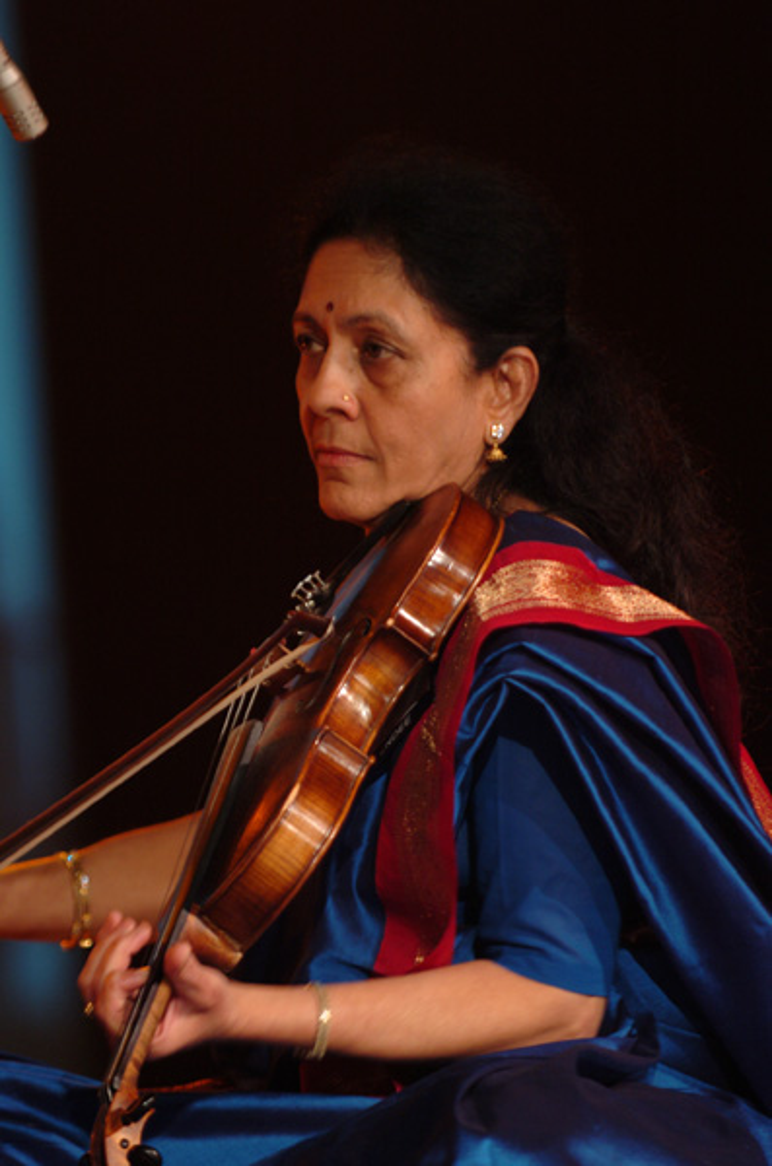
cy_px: 583
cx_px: 386
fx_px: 9700
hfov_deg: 4.6
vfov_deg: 6.9
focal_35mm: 300
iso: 400
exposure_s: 1/50
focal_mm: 200
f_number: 2.8
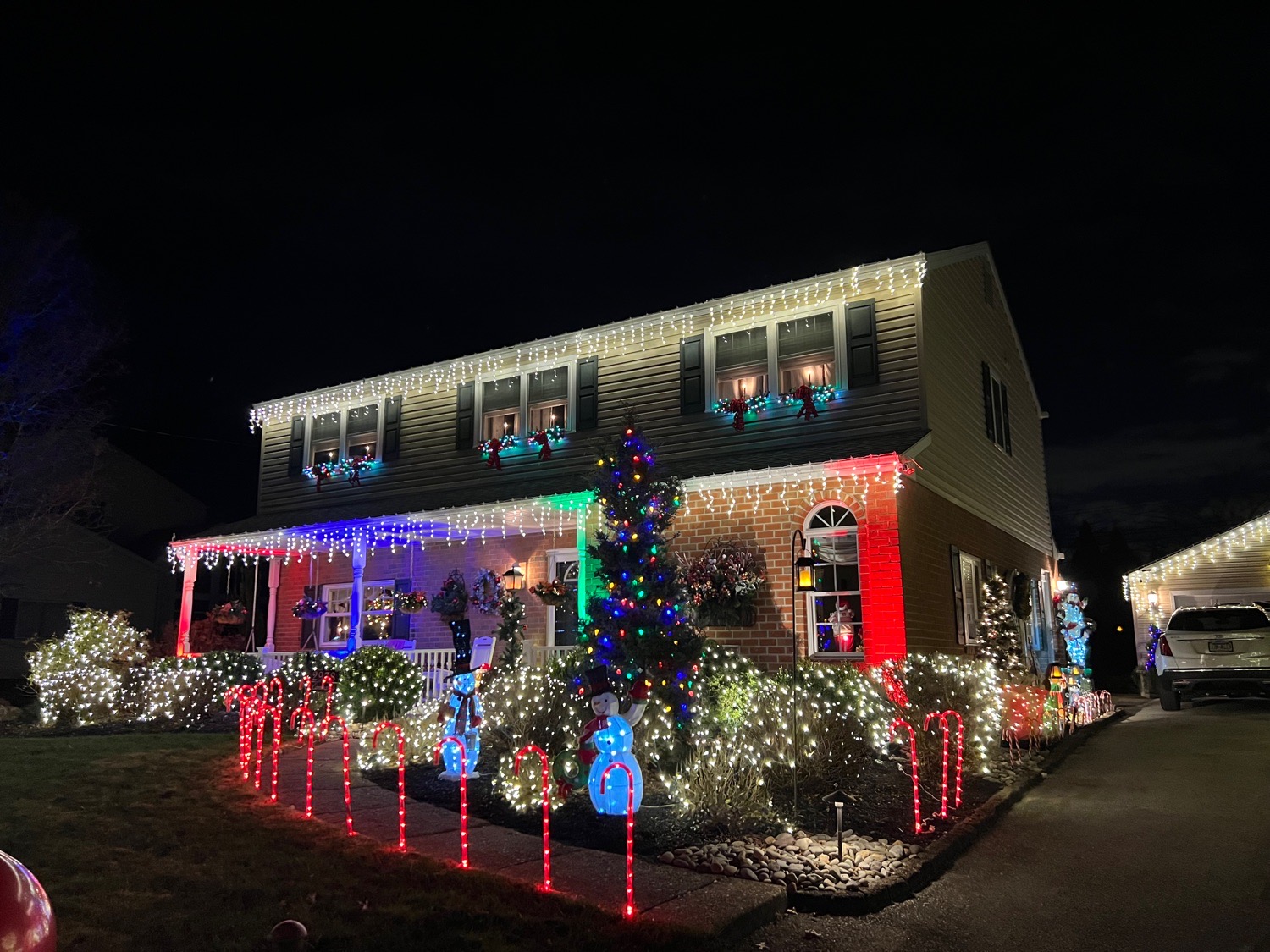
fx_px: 954
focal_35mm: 26
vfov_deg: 53.1
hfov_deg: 67.3
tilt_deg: +10.4
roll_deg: -0.3
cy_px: 476
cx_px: 635
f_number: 1.5
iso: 500
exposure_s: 1/40
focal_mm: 5.7
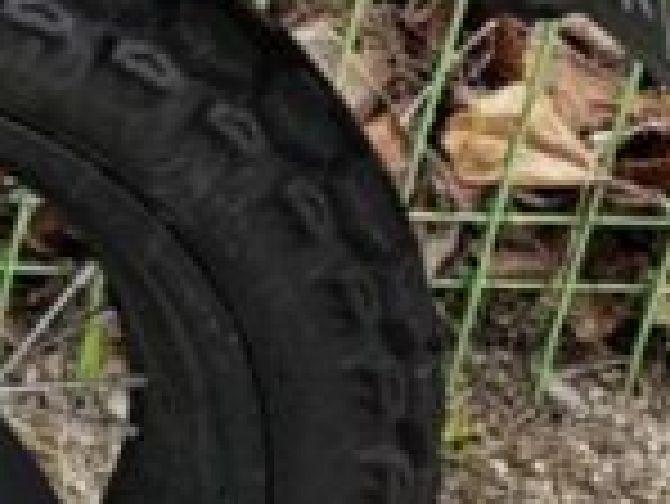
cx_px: -1583
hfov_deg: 8.8
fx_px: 3196
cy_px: -54
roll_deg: +0.2
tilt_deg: -26.8
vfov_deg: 8.9
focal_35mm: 165
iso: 64
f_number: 1.78
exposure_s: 1/188
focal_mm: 6.76
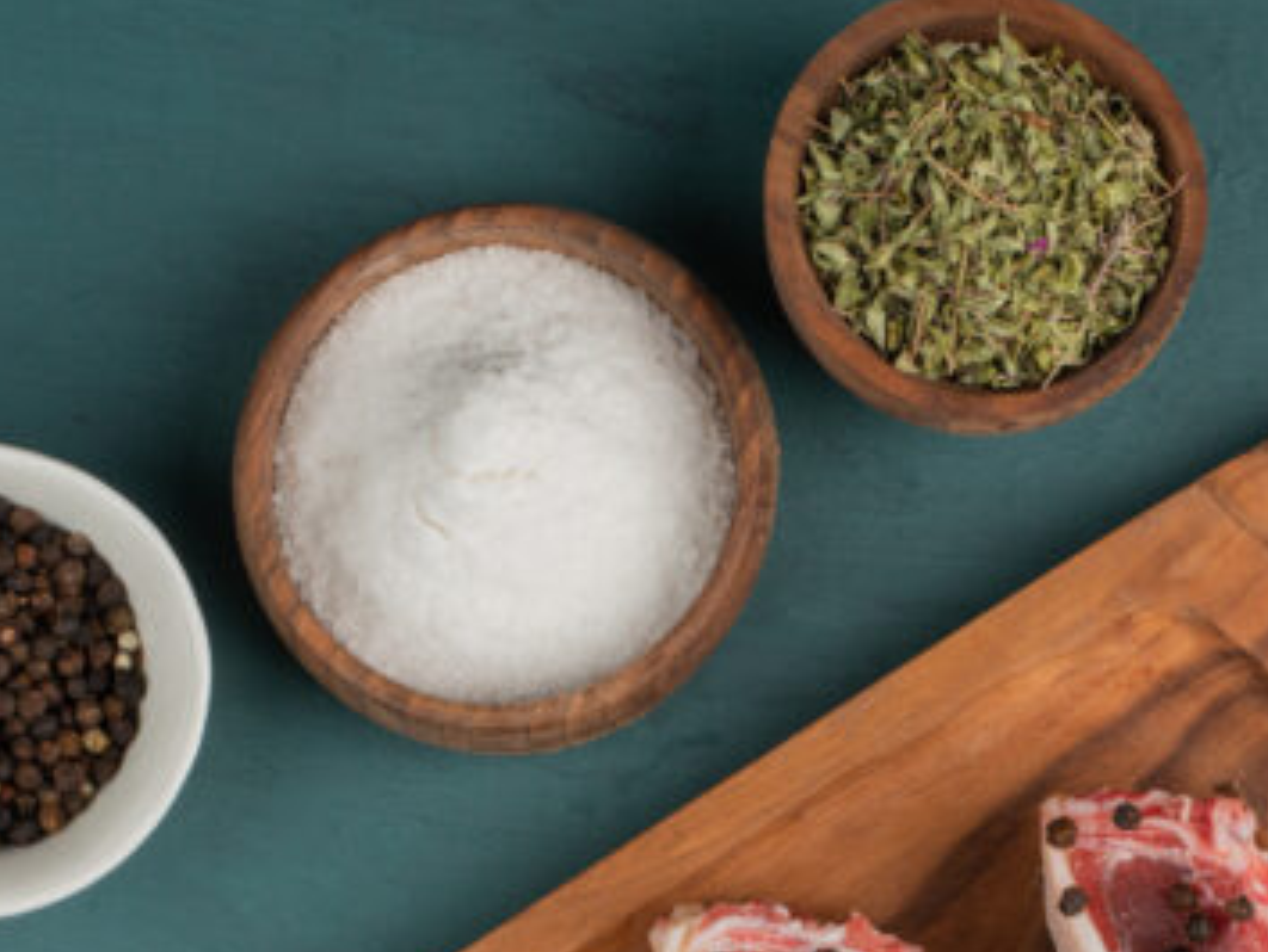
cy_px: 1047
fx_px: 5095
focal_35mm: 139
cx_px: 788
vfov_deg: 10.6
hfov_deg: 14.2
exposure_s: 1/125
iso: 320
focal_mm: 50
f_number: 11
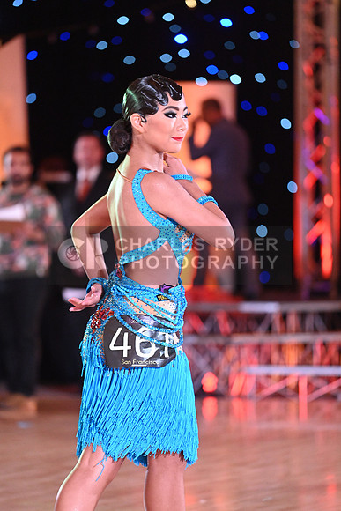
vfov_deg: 10.3
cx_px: 170
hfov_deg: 6.9
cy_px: 256
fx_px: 2840
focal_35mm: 200
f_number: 4
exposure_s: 1/400
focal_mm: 200
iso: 5000
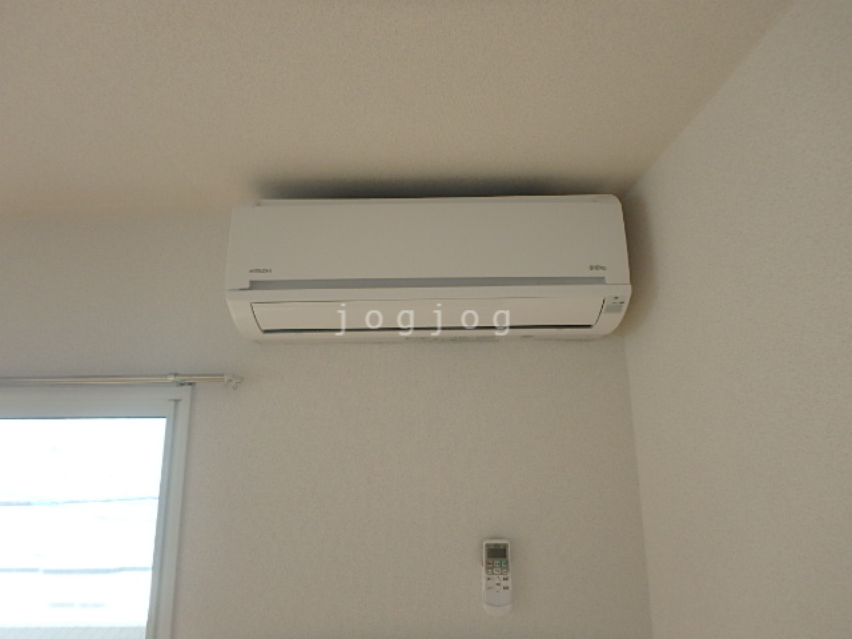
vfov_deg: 63.4
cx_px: 426
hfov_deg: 79.0
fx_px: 517
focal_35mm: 21
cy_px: 320
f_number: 3.5
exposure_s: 1/40
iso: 200
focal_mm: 3.7
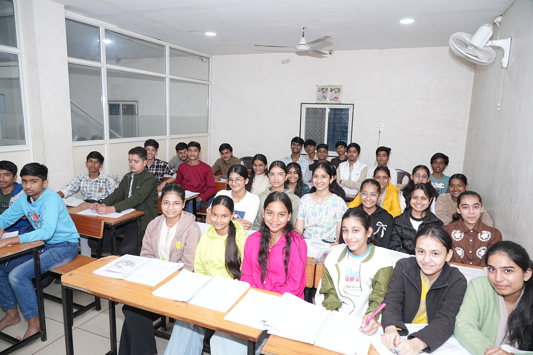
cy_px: 178
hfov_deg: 73.7
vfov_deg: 53.1
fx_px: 355
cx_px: 266
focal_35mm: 24
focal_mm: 24
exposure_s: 1/160
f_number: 5.6
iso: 2000
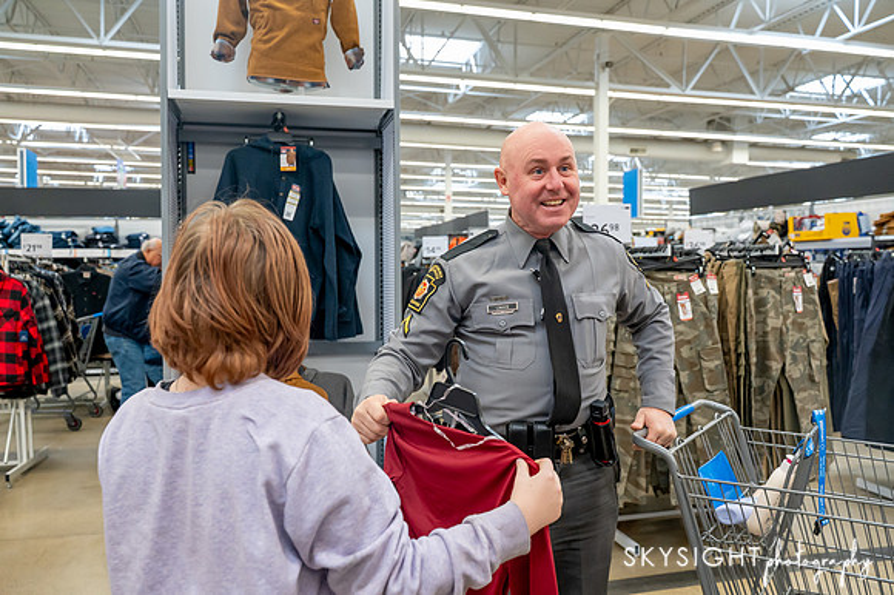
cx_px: 447
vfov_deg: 45.3
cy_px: 298
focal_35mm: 29
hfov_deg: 64.1
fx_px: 713
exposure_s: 1/320
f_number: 4
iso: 3200
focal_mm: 28
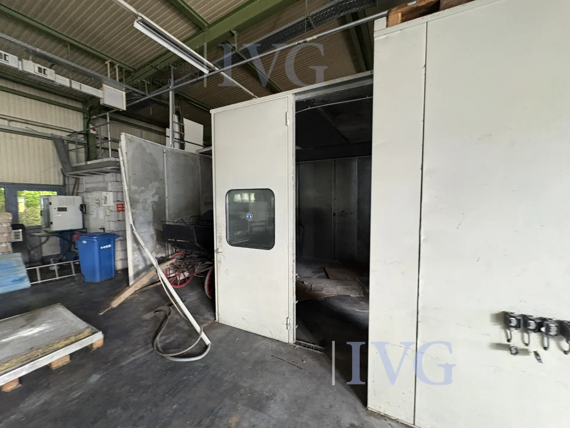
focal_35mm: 14
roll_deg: -0.7
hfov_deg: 102.1
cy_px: 214
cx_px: 285
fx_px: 231
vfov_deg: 85.7
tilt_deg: -4.6
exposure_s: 1/60
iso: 400
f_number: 2.2
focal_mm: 2.22
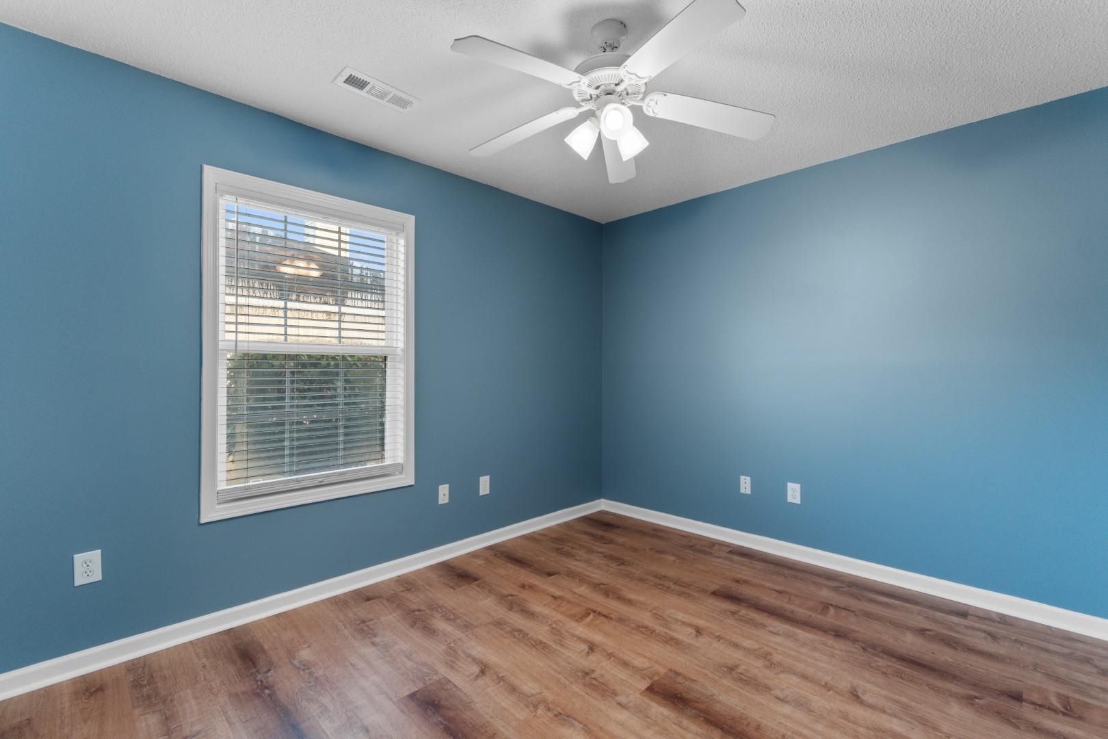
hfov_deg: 100.4
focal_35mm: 15
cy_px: 370
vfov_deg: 77.3
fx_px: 462
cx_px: 554
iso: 100
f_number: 4.5
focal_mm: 10
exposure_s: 2.5
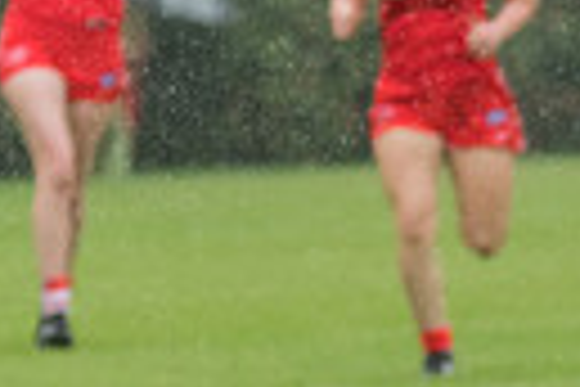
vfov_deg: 1.5
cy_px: 371
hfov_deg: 2.2
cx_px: 1062
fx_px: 14998
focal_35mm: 931
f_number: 5
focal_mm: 190
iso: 1100
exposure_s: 1/1600
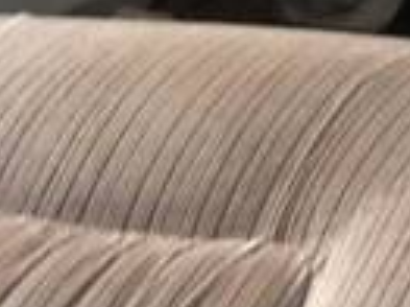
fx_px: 2414
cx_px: 1189
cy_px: -166
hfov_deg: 8.3
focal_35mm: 204
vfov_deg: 7.1
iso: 125
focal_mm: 4.13
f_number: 2.4
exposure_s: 1/20
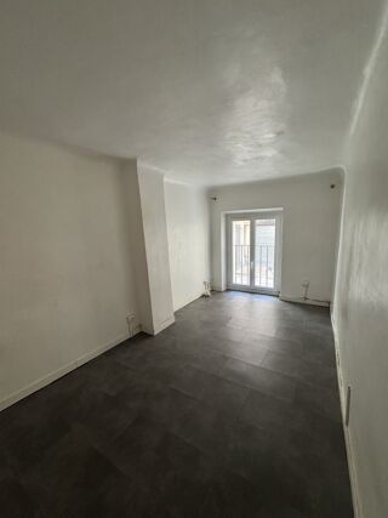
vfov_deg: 102.1
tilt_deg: -7.0
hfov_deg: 85.6
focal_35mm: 14
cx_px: 194
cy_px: 259
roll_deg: +1.1
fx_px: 209
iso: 320
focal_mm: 2.22
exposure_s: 1/62
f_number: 2.2
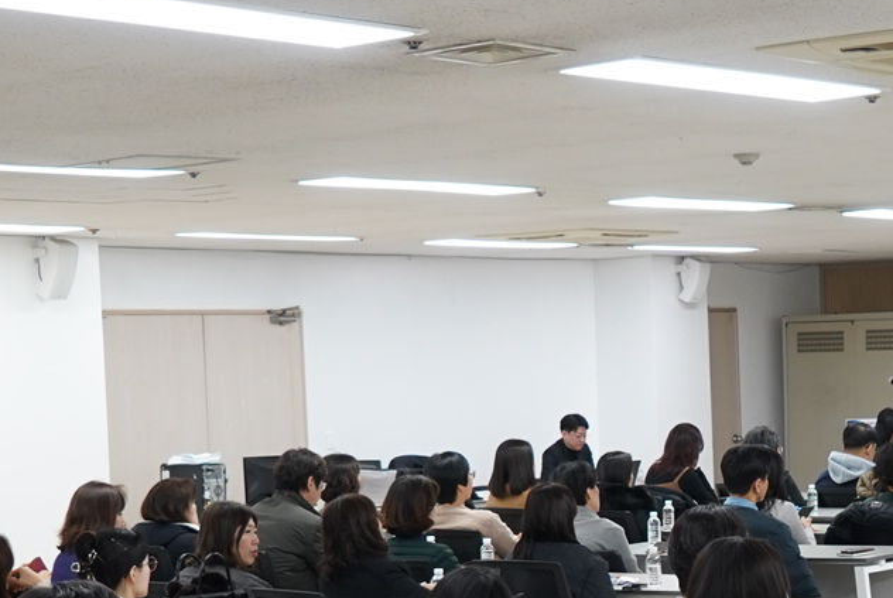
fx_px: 2285
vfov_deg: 14.8
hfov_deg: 21.7
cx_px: 791
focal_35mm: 92
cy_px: 516
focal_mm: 24
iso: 1000
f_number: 4
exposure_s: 1/125
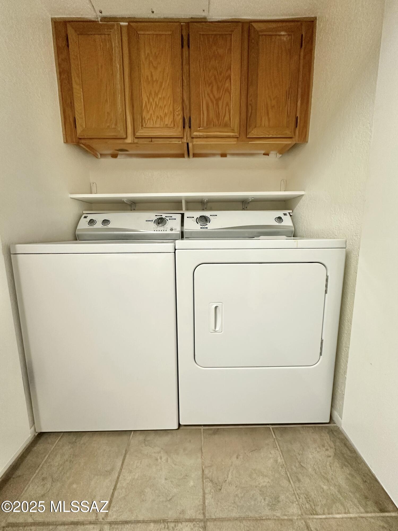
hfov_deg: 85.7
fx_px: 215
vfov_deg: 102.1
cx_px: 199
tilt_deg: -9.2
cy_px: 266
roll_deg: +0.2
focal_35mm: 14
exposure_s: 1/60
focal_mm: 2.22
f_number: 2.2
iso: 250
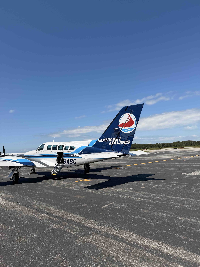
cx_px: 100
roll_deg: +4.2
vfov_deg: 71.6
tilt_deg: +5.0
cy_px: 134
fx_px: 185
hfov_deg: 56.8
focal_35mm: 24
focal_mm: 6.76
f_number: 1.78
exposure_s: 1/6173
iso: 80
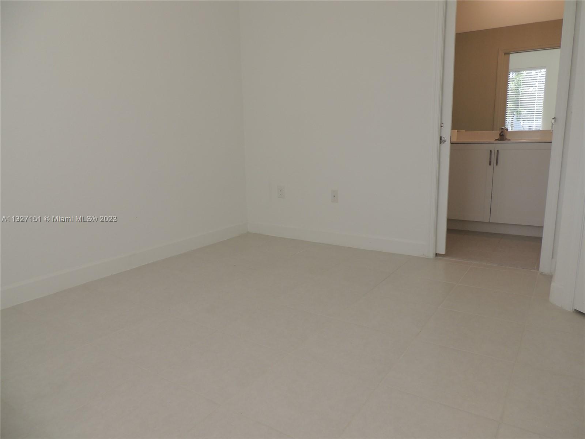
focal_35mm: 24
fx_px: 406
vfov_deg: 56.8
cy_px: 220
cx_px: 292
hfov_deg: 71.6
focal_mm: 4.3
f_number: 3
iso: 100
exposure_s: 1/60
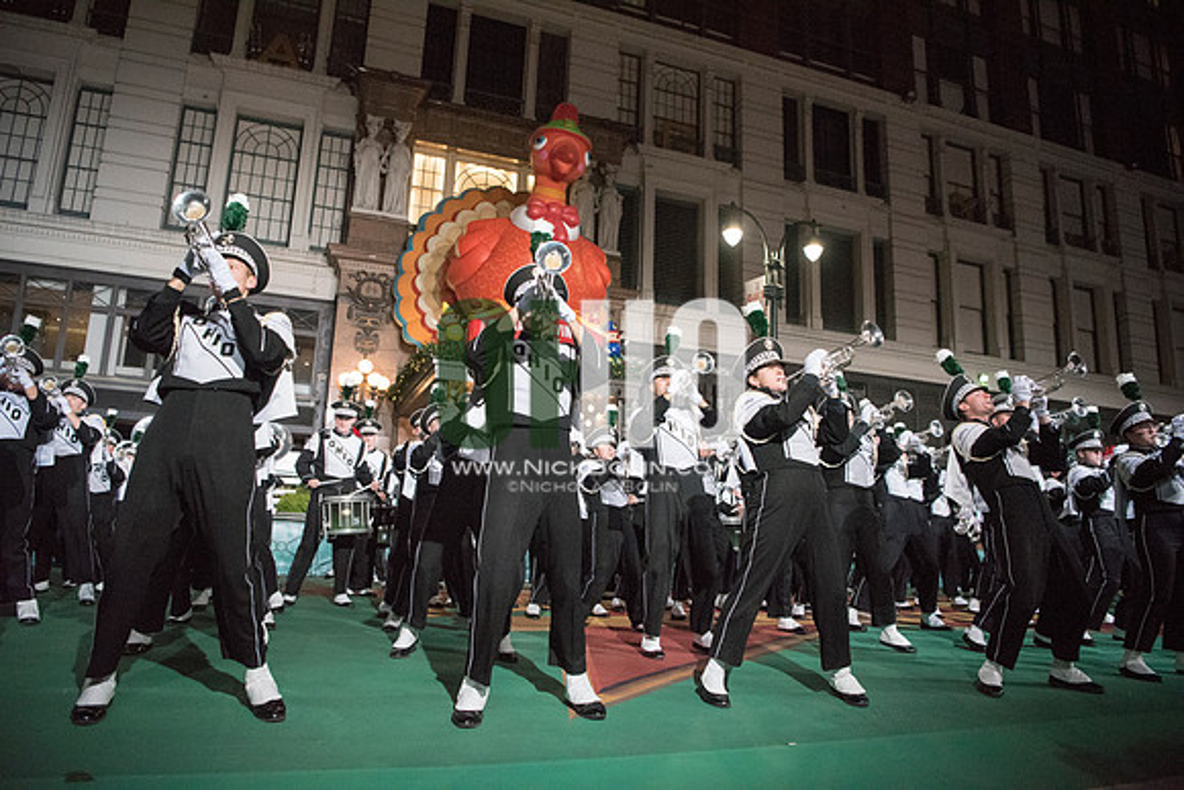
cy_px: 395
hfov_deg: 73.7
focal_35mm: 24
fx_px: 789
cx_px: 592
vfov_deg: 53.2
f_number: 2.8
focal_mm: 24
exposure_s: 1/3200
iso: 8000
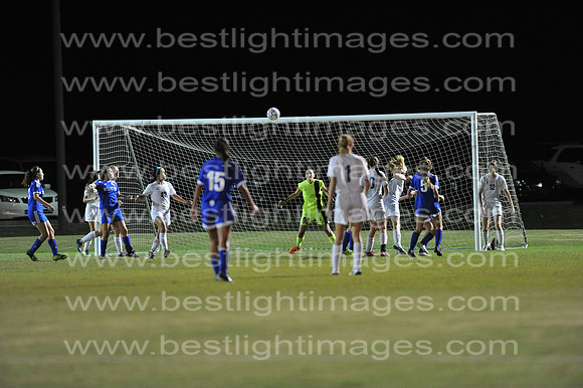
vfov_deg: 4.6
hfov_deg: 6.9
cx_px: 292
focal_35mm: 300
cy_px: 194
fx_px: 4855
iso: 5000
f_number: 3.5
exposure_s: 1/500
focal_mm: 300
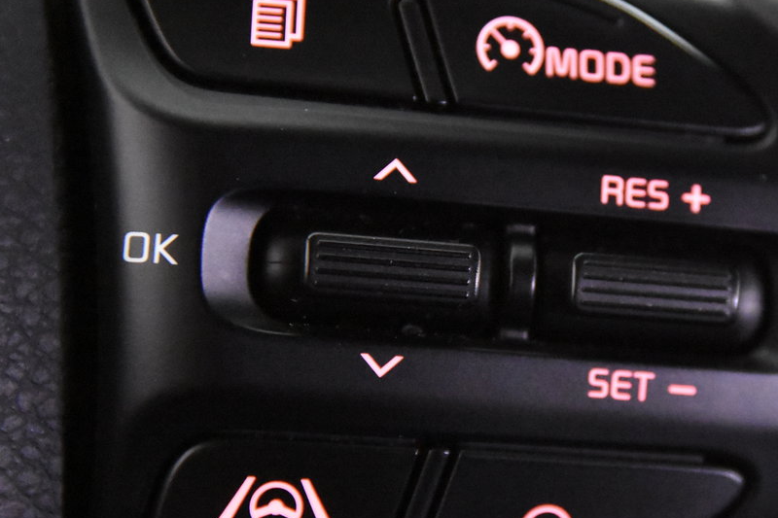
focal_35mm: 168
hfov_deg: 12.2
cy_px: 293
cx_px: 568
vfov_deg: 8.2
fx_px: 3630
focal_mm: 70
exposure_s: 1/100
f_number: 4
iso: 12800
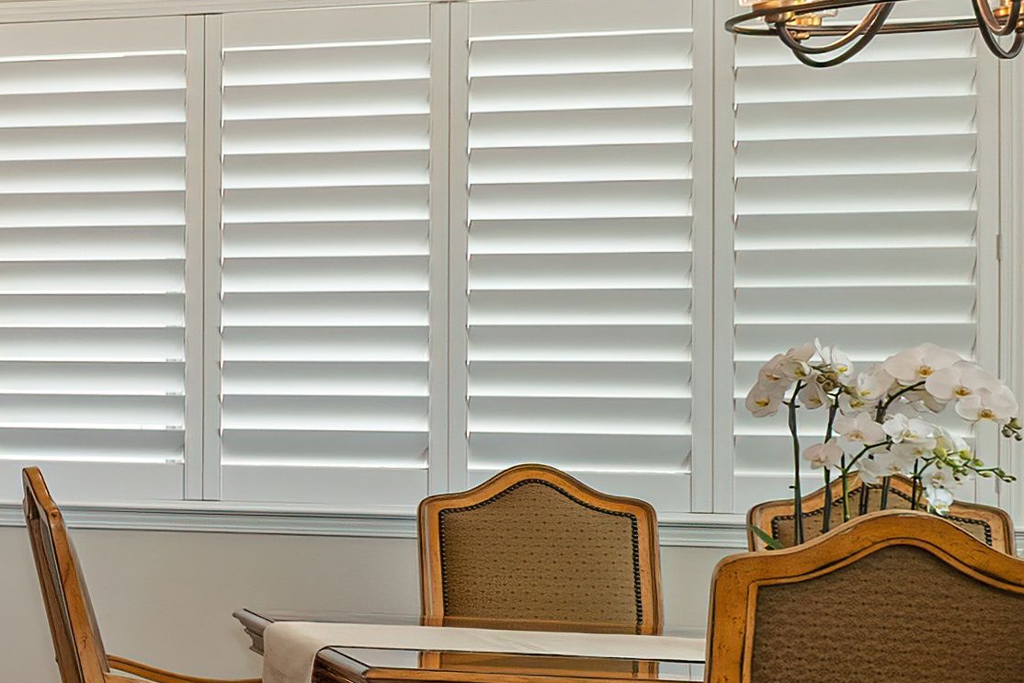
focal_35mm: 76
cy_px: 403
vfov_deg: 17.9
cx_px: -1251
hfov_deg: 16.4
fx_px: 2162
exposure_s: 1/80
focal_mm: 14
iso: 640
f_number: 4.5
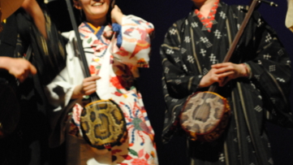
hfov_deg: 17.9
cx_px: 99
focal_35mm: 120
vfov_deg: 10.1
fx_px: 930
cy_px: 35
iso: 1250
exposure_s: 1/15
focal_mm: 55
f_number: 5.6
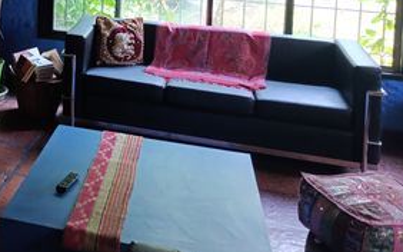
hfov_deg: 34.9
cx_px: -10
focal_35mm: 52
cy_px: -67
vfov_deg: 22.5
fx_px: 571
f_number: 1.6
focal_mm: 6.14
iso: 800
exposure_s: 1/100
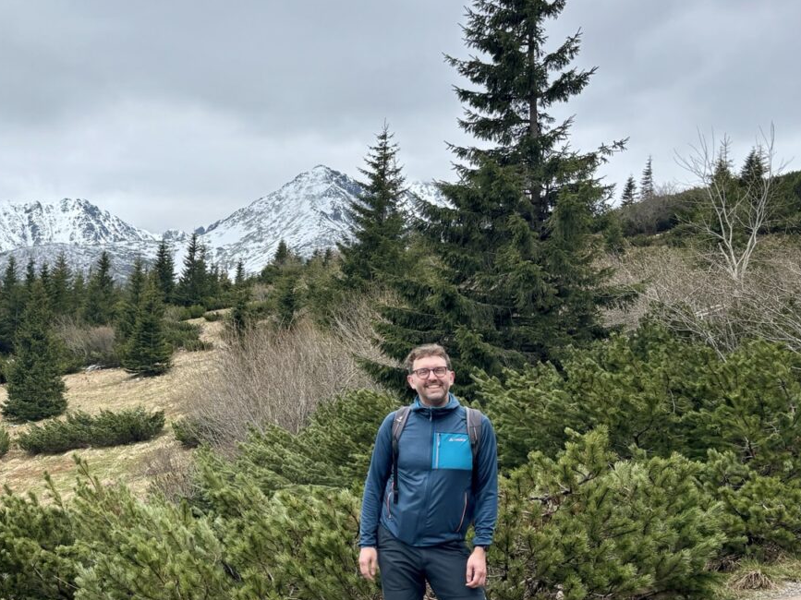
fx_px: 1111
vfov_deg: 30.3
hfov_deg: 37.7
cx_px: 120
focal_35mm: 48
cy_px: 316
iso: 50
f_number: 1.6
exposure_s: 1/3106
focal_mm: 5.96
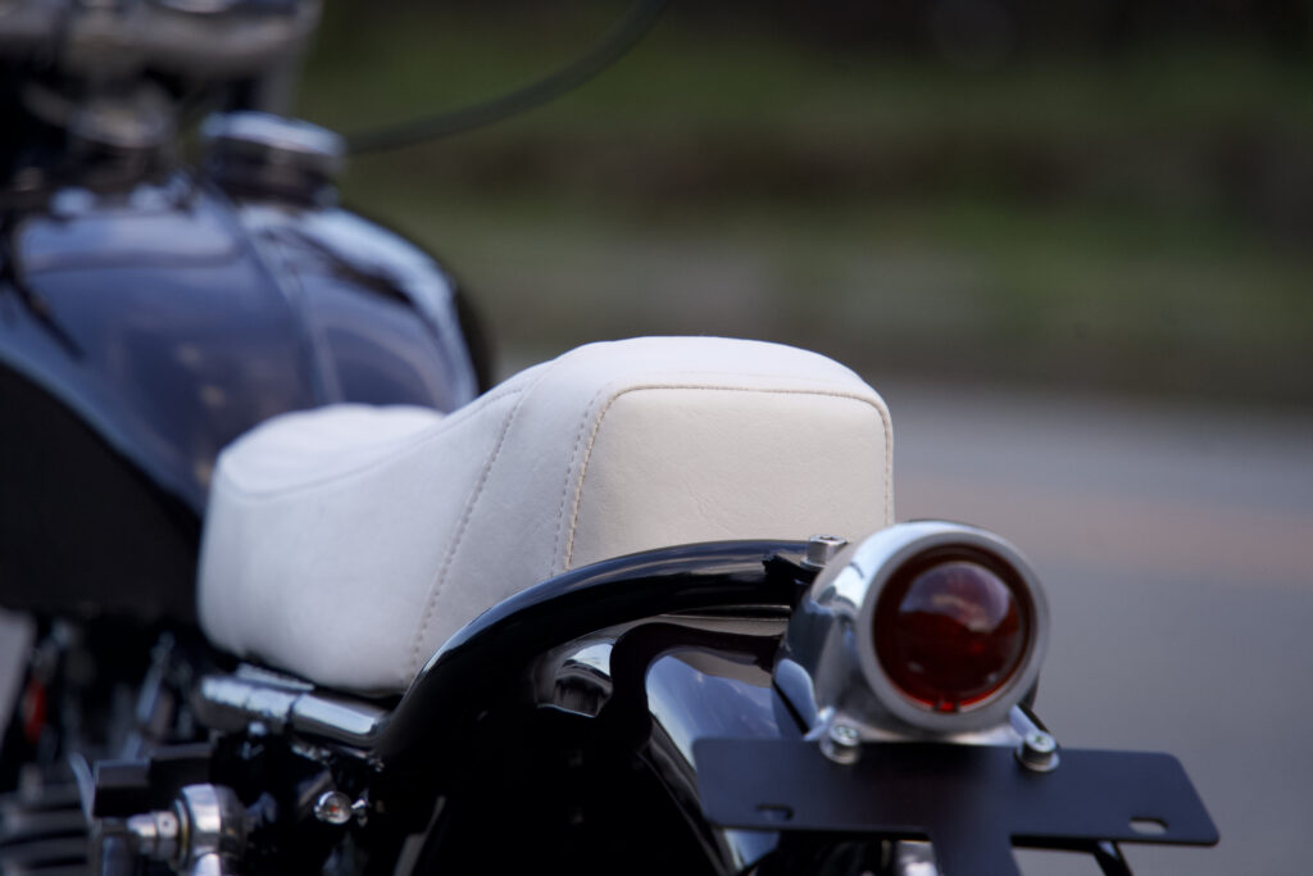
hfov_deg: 10.3
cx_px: 656
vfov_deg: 6.9
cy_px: 438
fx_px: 7295
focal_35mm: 200
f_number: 5.6
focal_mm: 200
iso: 1600
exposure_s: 1/250
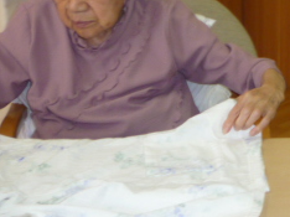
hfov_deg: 18.1
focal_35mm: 104
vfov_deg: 14.1
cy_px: 38
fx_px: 870
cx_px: 330
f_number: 2.8
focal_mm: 4.4
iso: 100
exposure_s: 1/30
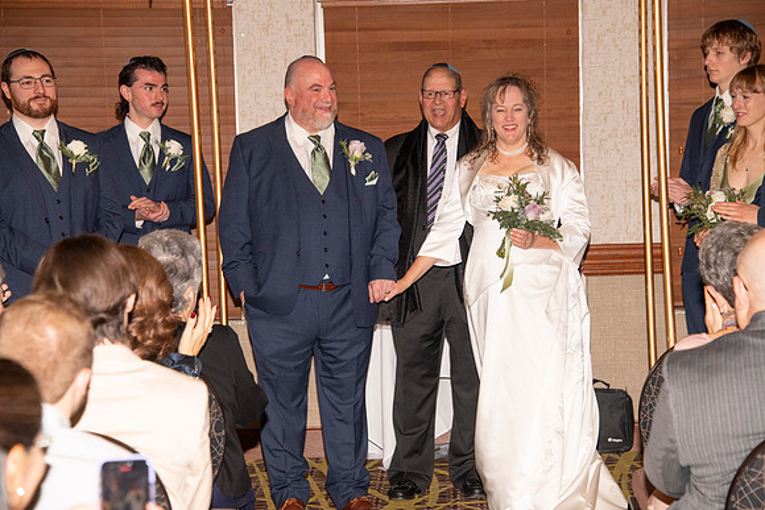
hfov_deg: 14.2
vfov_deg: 9.5
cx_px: 382
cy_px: 255
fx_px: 3082
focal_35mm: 145
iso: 1000
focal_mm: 145
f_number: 7.1
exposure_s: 1/160
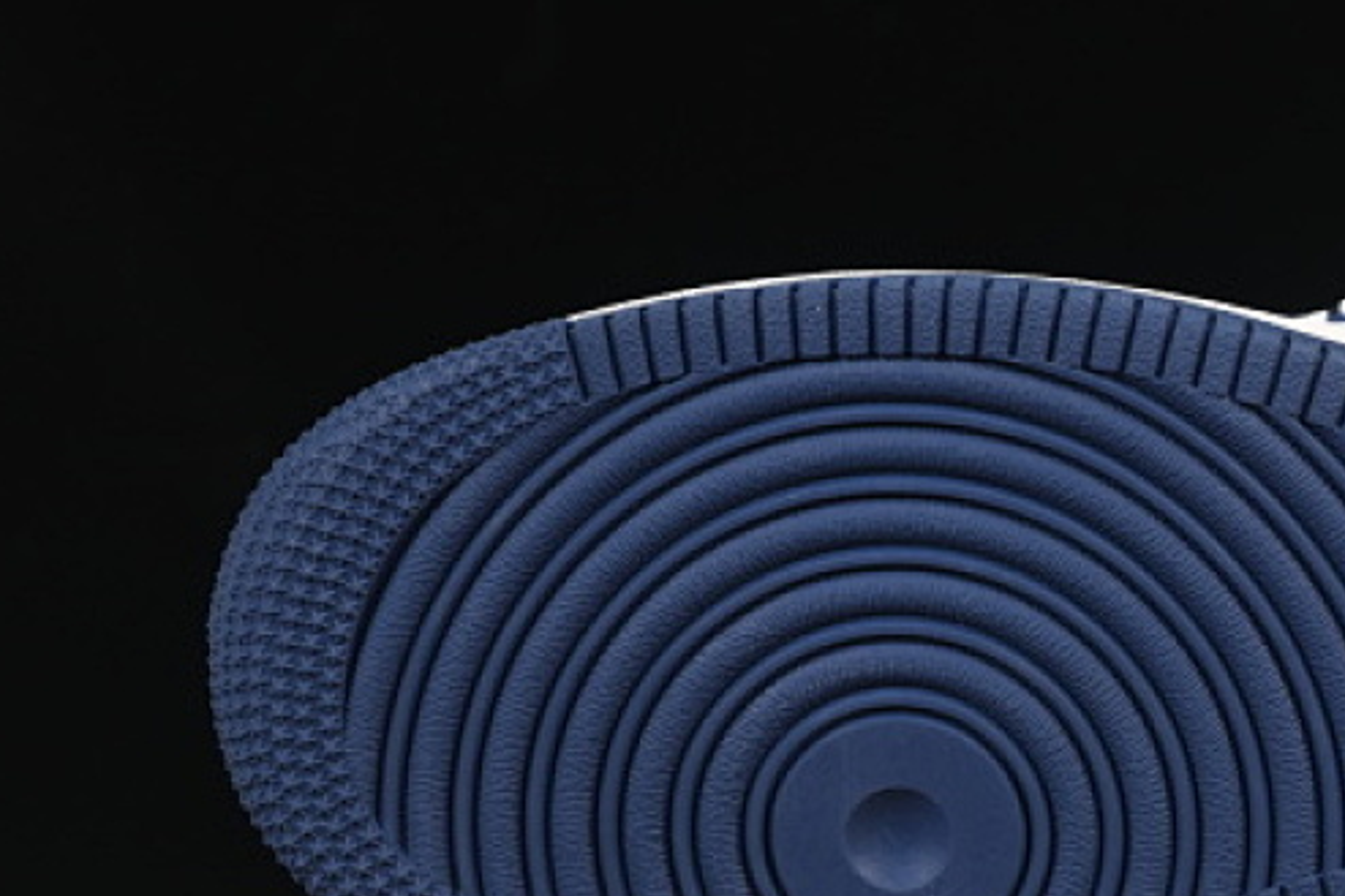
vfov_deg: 8.4
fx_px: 6125
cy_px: 430
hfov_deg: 12.4
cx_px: 1301
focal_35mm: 164
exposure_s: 1/60
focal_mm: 50
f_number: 6.3
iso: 160
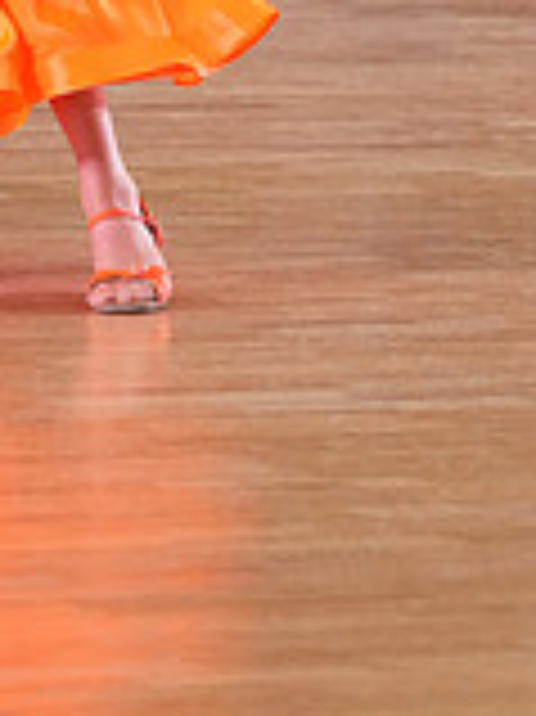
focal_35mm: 548
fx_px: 11329
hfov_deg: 2.7
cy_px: -261
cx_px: 79
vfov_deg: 3.6
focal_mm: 156
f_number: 6.3
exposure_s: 1/200
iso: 4000
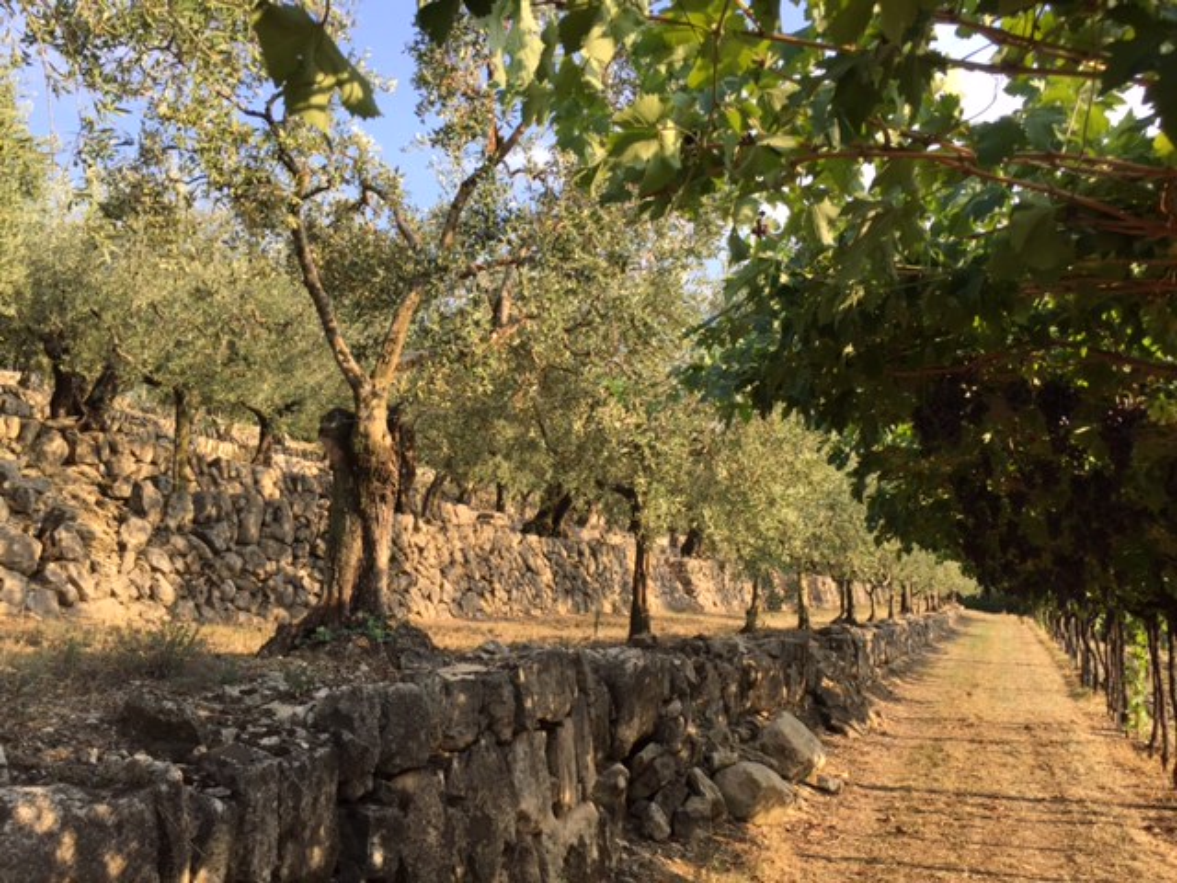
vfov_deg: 48.2
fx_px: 986
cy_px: 442
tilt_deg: +3.7
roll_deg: -0.6
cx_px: 588
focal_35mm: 29
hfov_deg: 61.7
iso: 32
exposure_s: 1/488
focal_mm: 4.15
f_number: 2.2
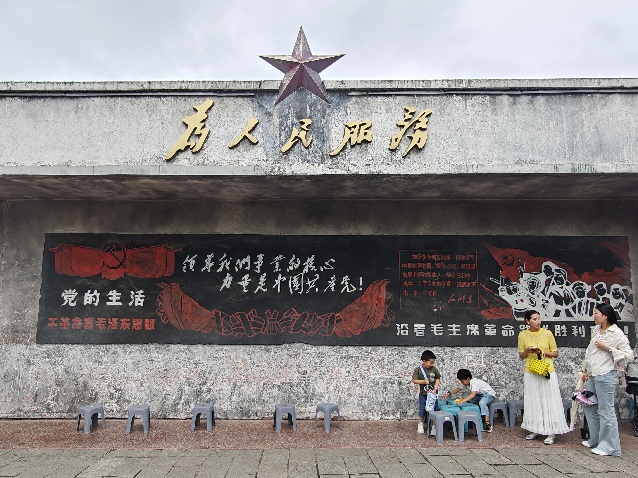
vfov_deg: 58.9
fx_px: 424
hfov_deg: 73.9
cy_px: 239
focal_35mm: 23
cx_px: 319
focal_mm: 2.3
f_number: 2
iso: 125
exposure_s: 1/200
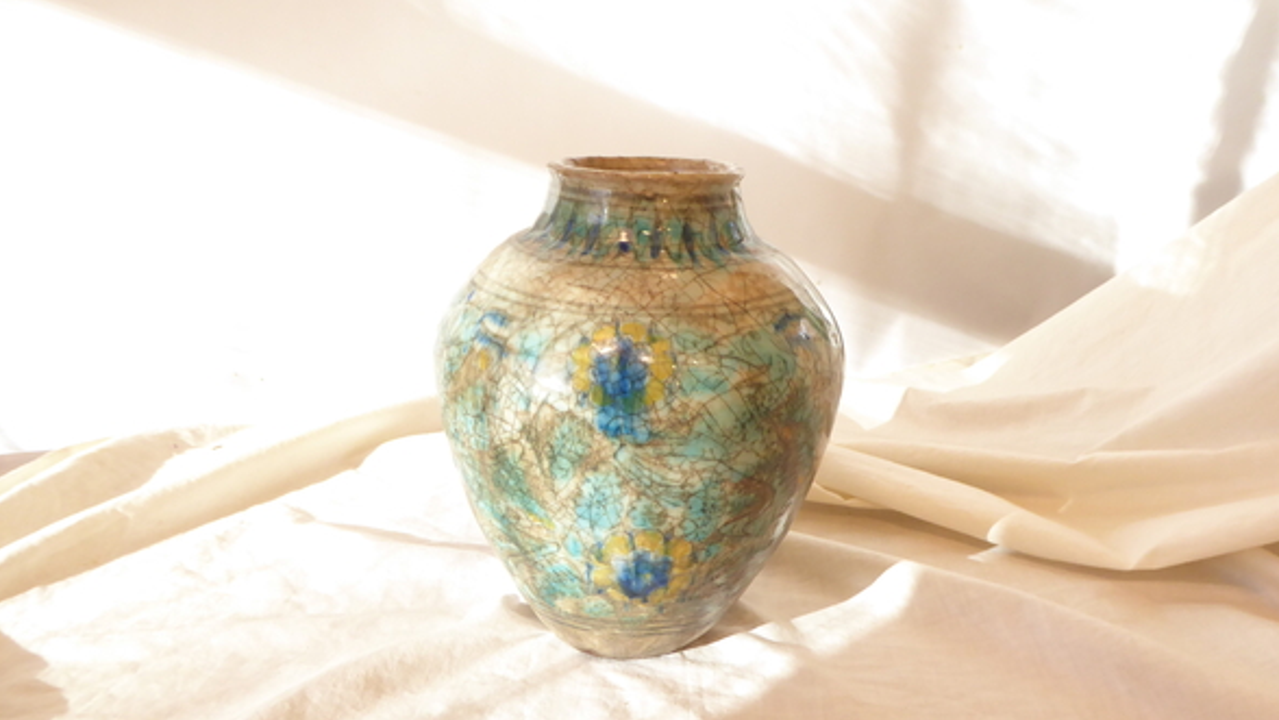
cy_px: 457
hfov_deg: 64.3
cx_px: 650
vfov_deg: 38.7
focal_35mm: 30
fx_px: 1018
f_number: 3.4
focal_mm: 4.7
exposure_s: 1/60
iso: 320
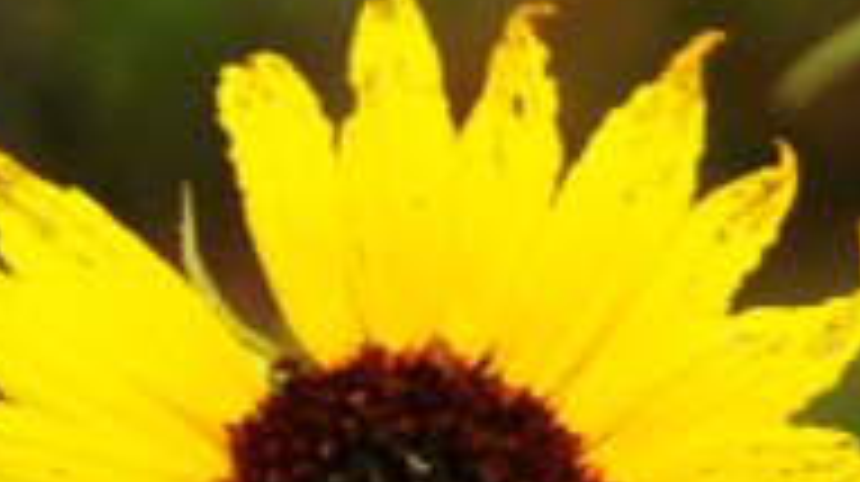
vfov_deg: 0.7
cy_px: 419
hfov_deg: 1.3
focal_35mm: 1645
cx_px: 635
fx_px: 37476
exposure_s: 1/1600
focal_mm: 200
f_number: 5.6
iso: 250
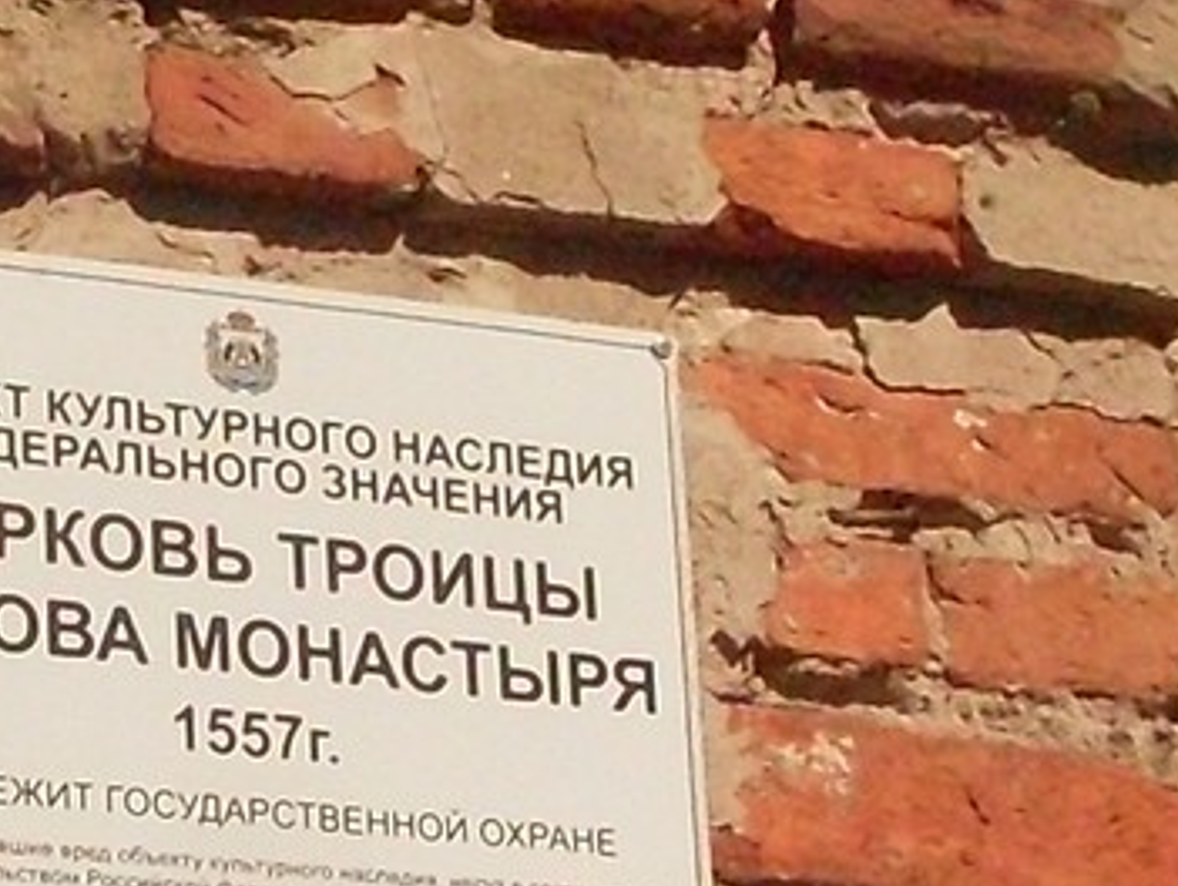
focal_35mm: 155
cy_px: 878
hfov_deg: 12.7
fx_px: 5280
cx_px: 351
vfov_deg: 9.5
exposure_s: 1/1500
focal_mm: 6.3
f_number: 8.4
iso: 400
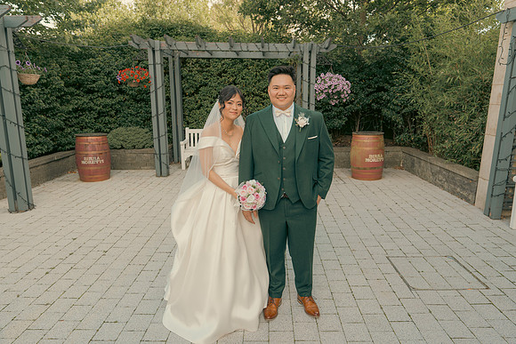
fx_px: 373
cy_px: 172
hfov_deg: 69.4
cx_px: 258
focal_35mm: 26
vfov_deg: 49.6
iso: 125
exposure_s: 1/160
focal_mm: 26
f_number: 3.5
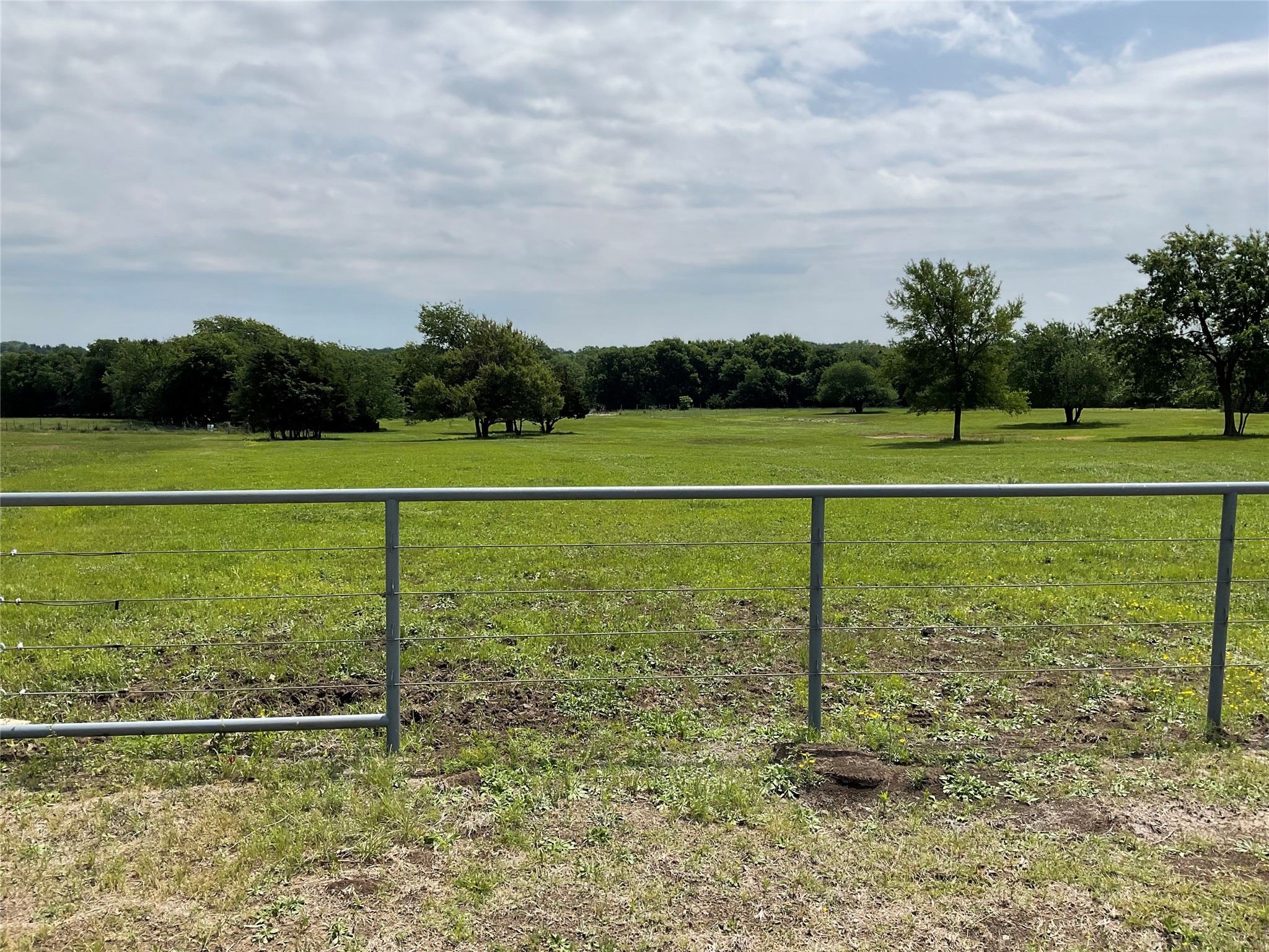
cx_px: 634
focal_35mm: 29
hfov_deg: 61.7
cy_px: 476
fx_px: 1063
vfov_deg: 48.2
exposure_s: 1/3788
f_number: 1.8
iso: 16
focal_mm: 3
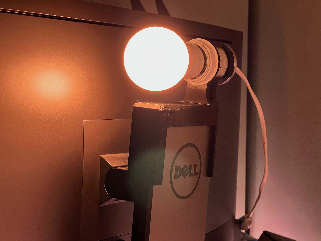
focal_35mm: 77
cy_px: 120
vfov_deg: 19.1
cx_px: 160
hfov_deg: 25.3
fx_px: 714
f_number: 2.8
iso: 400
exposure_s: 1/60
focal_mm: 9
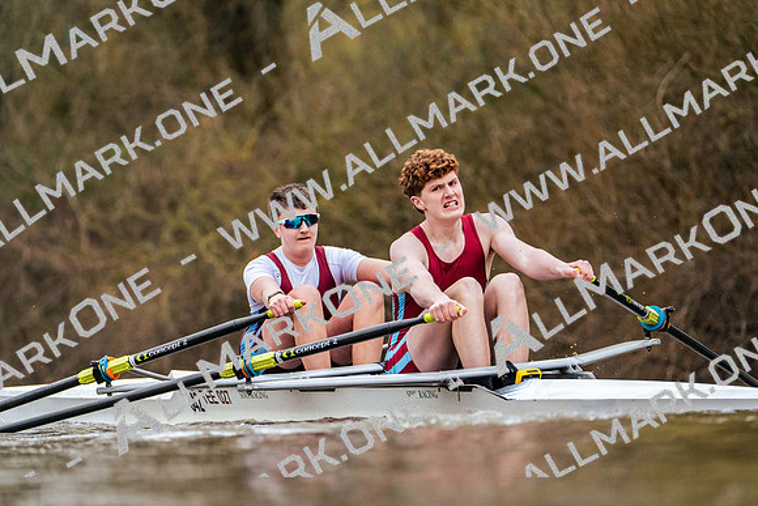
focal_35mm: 448
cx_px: 379
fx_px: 9435
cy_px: 253
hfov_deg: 4.6
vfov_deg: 3.1
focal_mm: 448
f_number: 6.3
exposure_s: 1/2000
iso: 4000
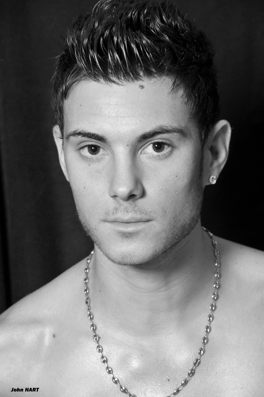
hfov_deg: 6.1
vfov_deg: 9.2
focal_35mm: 225
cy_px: 198
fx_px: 2481
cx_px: 132
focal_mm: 150
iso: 250
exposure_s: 1/125
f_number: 9
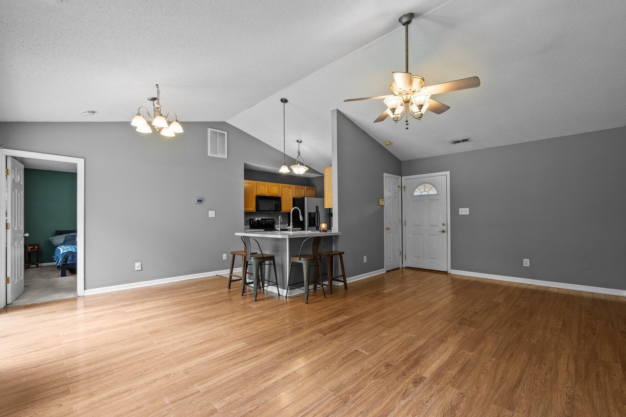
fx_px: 261
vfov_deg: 77.2
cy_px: 223
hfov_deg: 100.4
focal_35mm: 15
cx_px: 307
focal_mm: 7
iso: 200
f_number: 5.6
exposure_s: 1/2
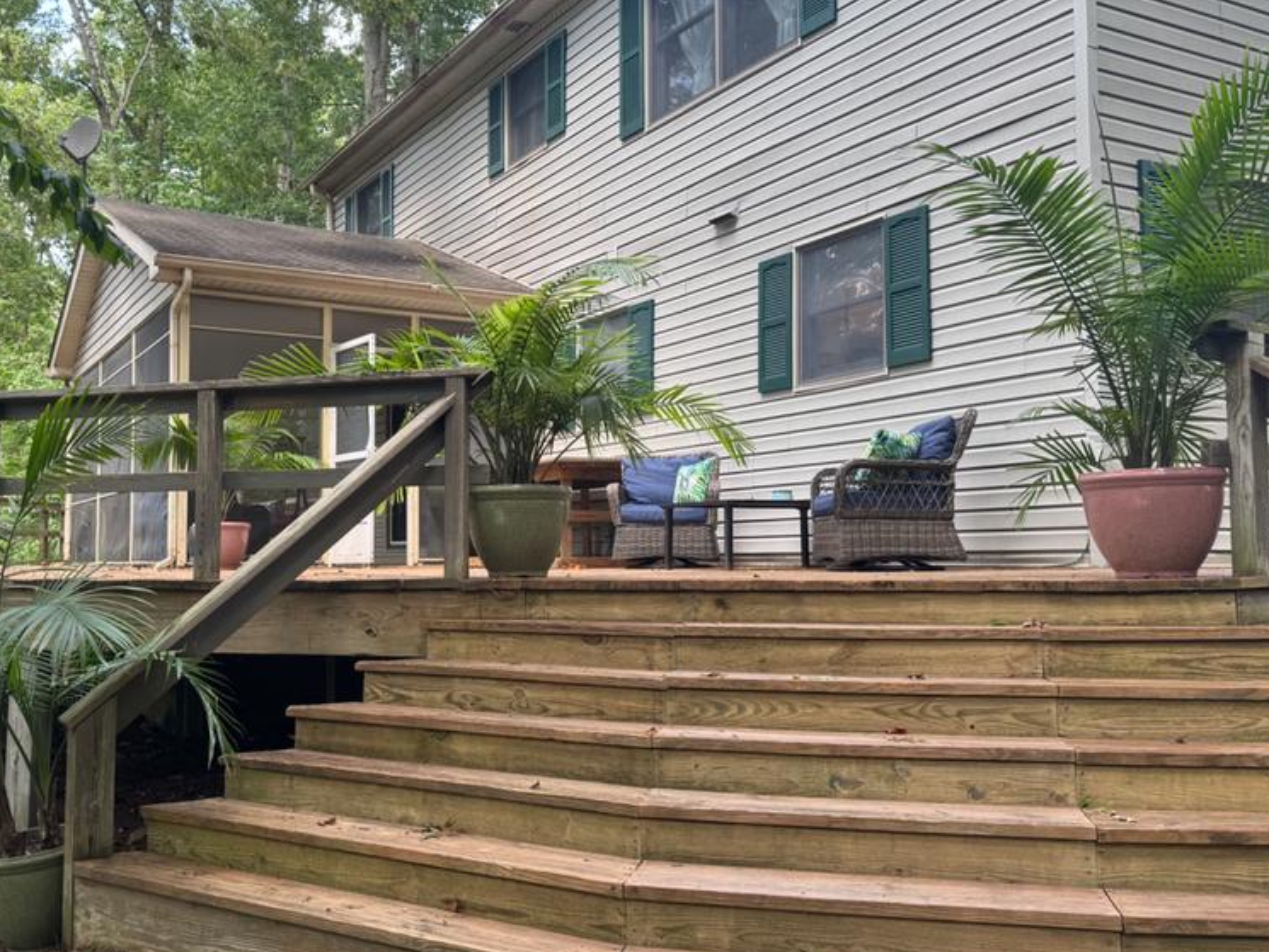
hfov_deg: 54.4
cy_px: 485
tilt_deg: +2.8
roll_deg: -0.2
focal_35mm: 33
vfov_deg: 43.0
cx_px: 445
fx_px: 1210
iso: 50
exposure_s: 1/124
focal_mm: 6.76
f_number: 1.78
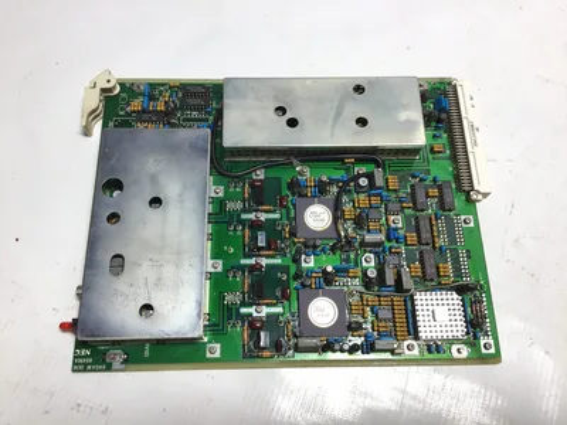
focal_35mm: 31
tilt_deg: -68.4
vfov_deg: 45.4
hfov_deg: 58.4
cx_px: 284
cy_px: 212
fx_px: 508
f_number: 2.4
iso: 32
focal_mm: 3.3
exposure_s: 1/120
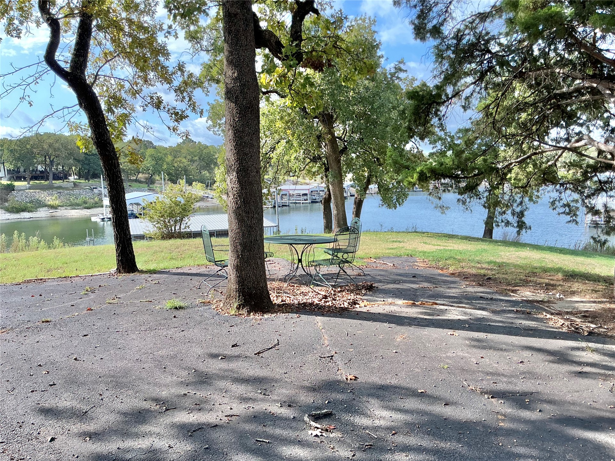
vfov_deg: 48.2
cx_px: 308
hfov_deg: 61.7
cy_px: 230
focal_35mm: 29
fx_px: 515
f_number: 1.8
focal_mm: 3
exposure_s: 1/435
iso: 25
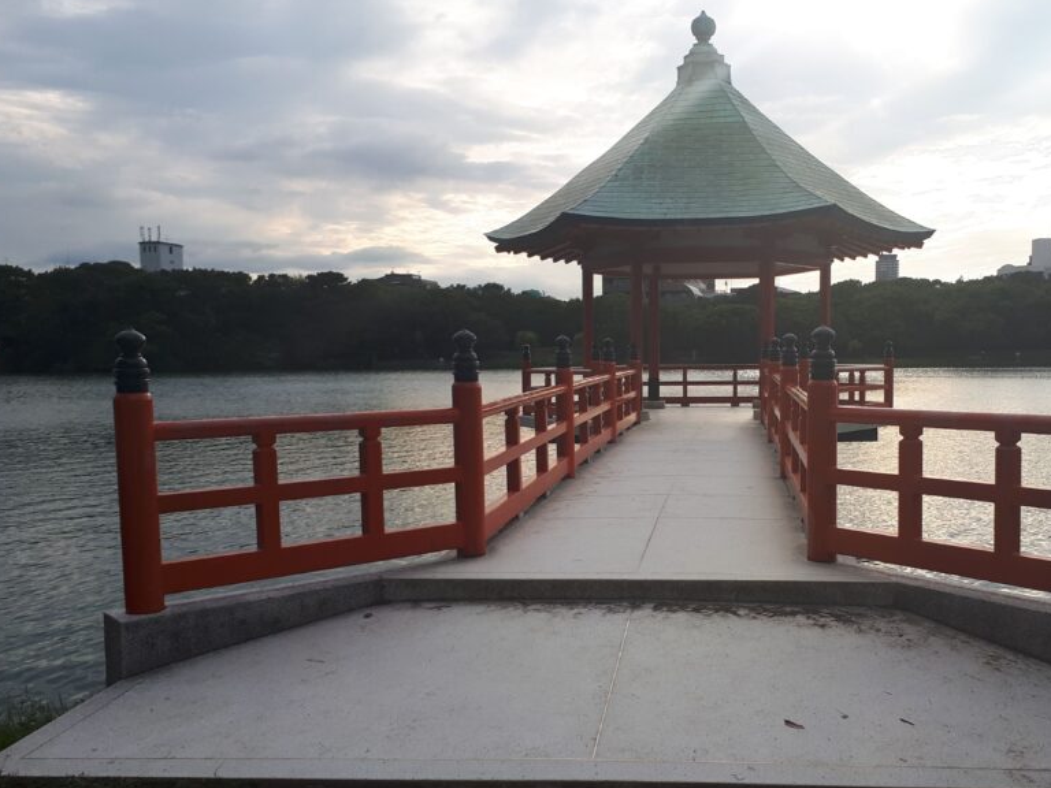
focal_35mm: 36
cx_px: 662
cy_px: 430
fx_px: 1093
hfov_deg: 50.8
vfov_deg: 39.6
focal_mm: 3.6
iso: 40
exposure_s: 1/880
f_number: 1.9
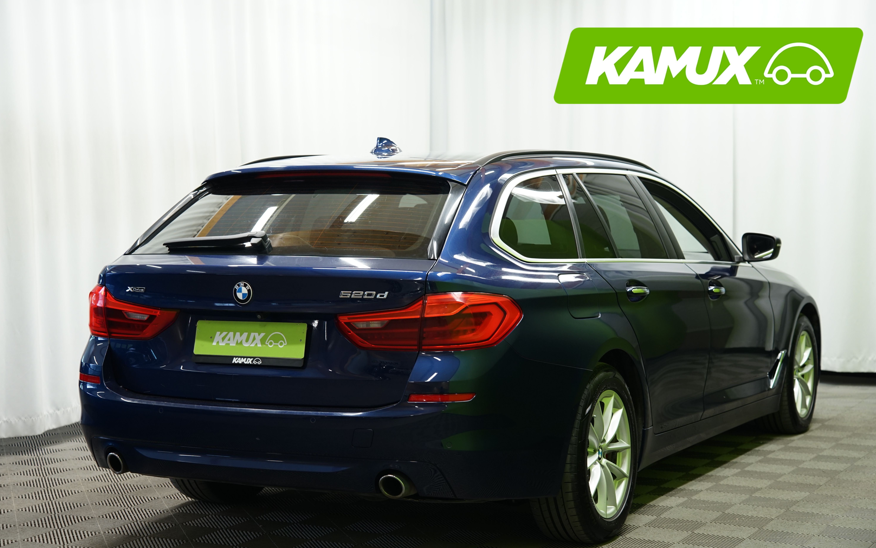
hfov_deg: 32.0
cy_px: 295
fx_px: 1528
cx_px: 442
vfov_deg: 20.3
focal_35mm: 64
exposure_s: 1/20
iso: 500
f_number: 4.5
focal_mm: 62
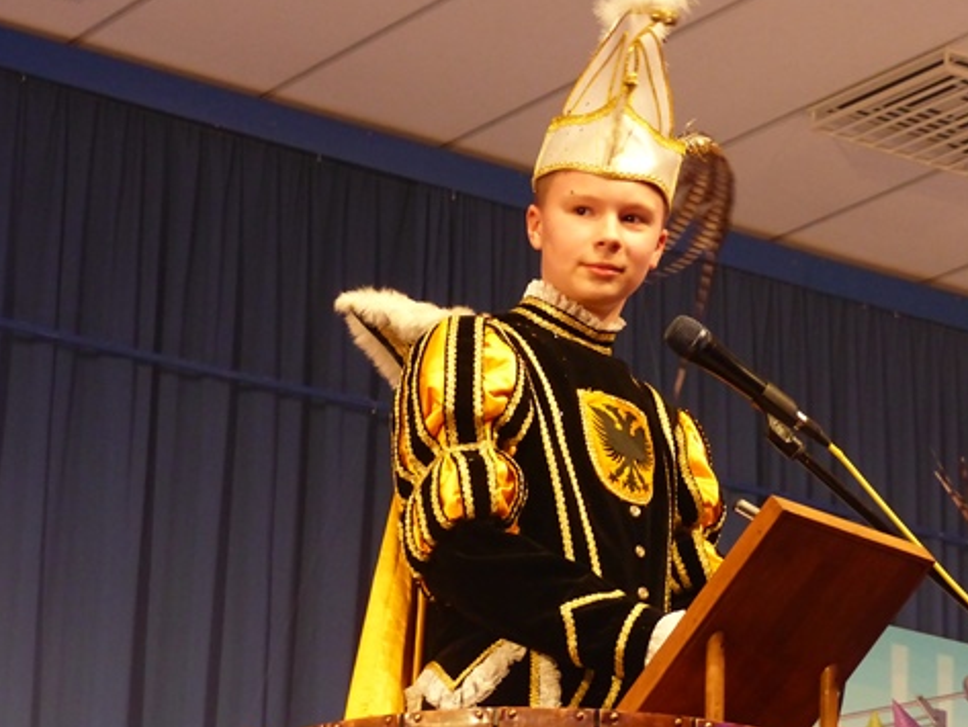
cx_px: 571
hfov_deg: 14.3
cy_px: 350
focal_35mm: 138
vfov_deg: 10.8
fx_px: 3860
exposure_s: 1/60
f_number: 2.8
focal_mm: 18.3
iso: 500
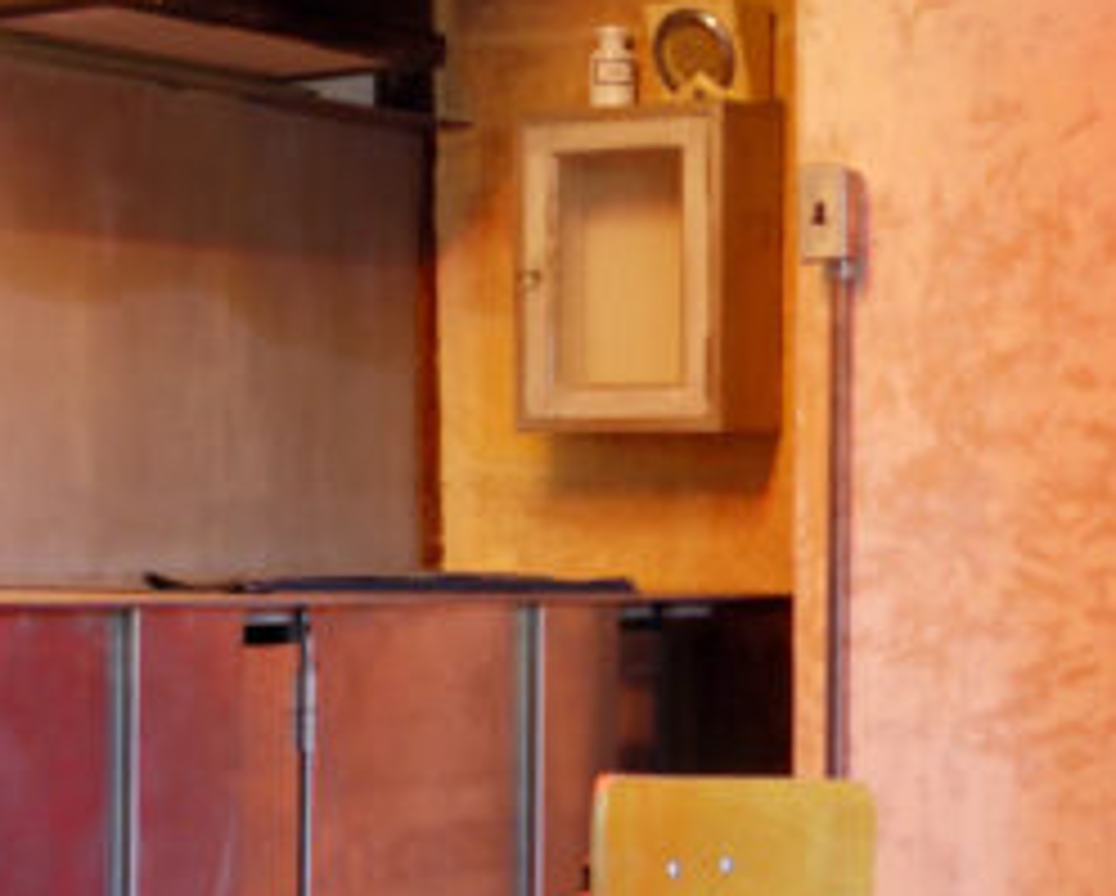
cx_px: 554
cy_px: 583
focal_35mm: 93
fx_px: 3075
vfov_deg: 16.5
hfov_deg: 20.6
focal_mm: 16
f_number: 8
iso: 100
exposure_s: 1.3
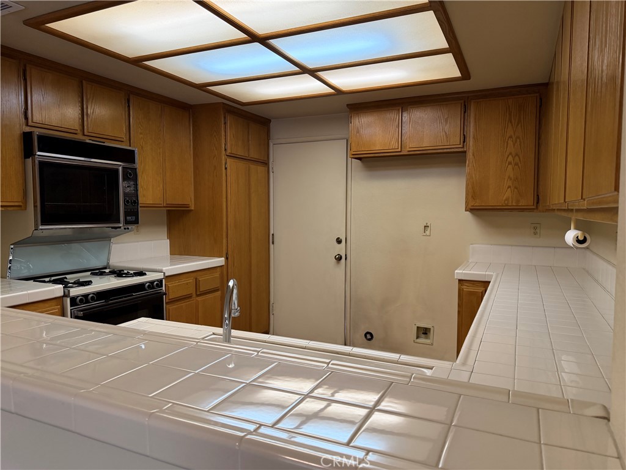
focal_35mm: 24
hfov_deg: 71.6
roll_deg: -0.3
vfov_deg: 56.8
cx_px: 313
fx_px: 434
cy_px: 235
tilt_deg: -3.7
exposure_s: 1/60
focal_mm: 6.76
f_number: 1.78
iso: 200
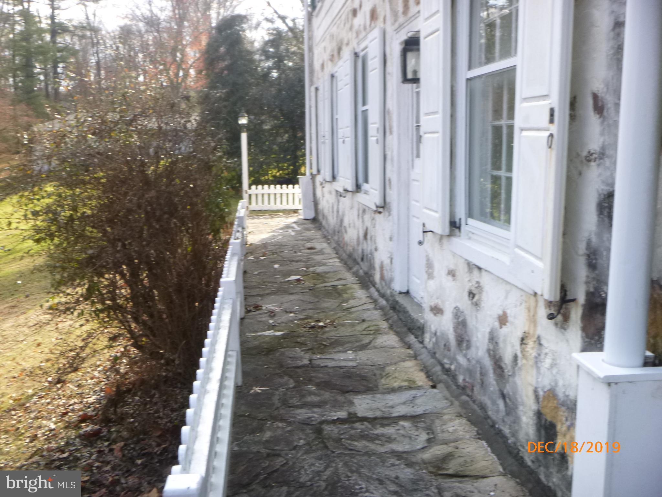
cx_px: 331
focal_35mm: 36
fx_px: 688
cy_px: 248
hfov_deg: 51.4
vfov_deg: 39.7
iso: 200
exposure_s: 1/160
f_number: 4.4
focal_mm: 6.4
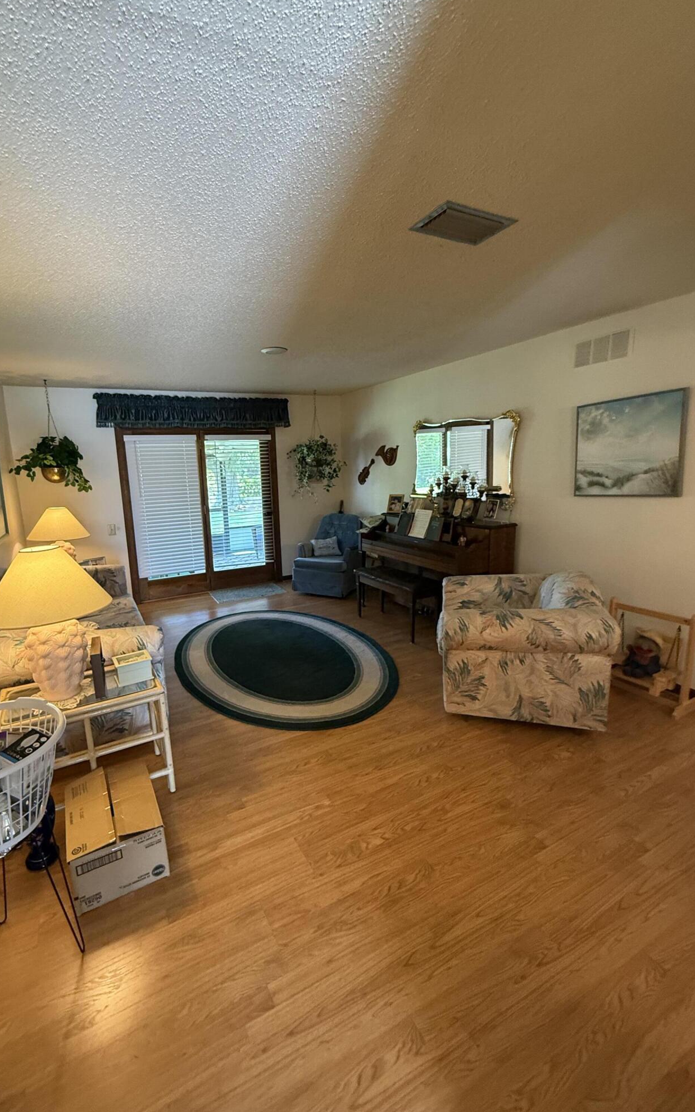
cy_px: 555
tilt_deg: -10.5
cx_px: 289
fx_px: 455
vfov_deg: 101.5
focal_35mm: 15
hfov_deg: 74.2
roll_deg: +1.8
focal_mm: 2.22
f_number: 2.2
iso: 400
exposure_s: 1/60
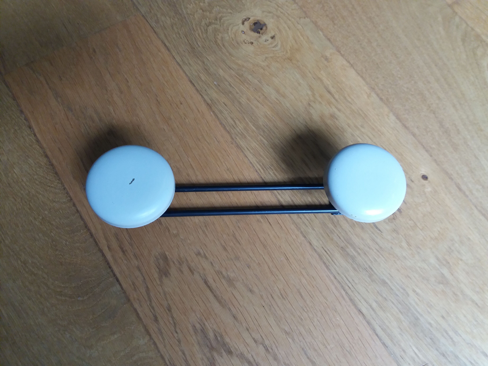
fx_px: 395
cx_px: 244
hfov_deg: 63.4
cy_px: 183
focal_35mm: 28
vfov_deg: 49.7
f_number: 1.9
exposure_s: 1/30
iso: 125
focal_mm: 3.7
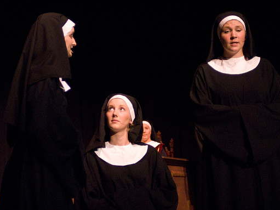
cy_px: 105
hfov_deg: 23.8
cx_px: 128
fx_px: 663
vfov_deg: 18.0
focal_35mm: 82
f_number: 2.8
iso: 1600
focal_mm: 50
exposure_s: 1/100
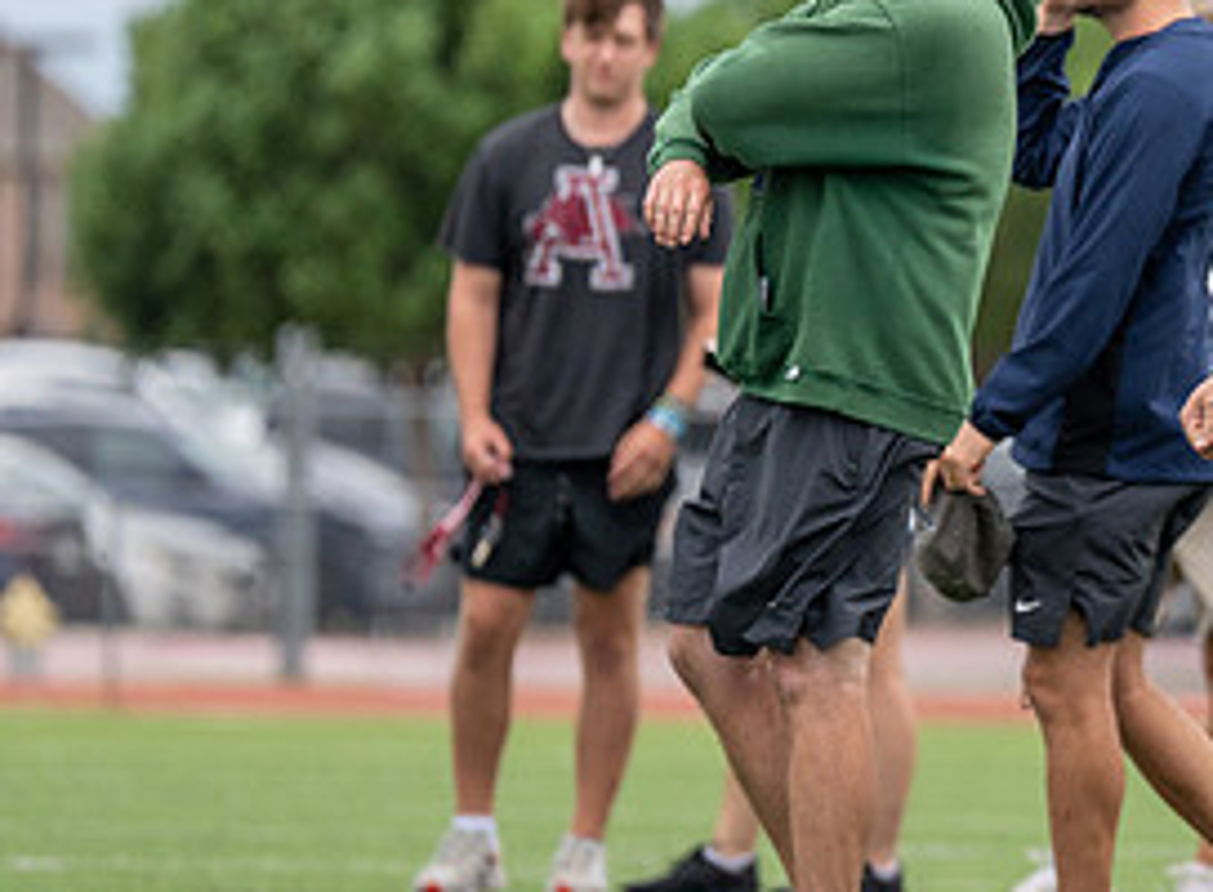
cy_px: 332
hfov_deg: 3.4
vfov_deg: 2.5
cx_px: 1505
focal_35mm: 578
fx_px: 20112
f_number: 2.8
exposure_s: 1/1250
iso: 250
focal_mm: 200
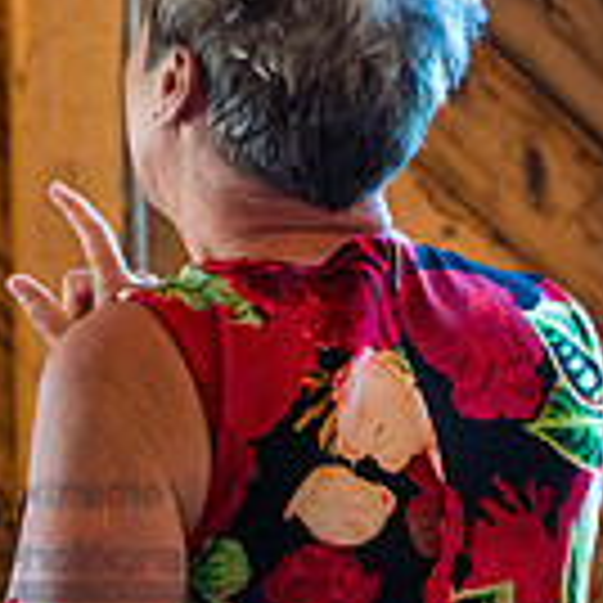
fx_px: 9480
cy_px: 371
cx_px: 76
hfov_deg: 3.6
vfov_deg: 3.6
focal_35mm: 481
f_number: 5
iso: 1000
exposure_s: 1/250
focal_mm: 110
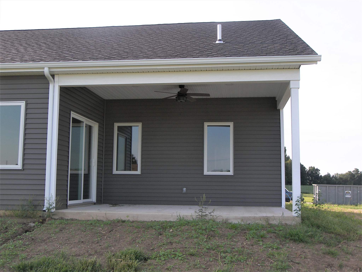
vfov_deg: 33.6
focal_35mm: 43
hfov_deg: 43.9
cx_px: 181
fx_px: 450
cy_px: 136
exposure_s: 1/320
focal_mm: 8.9
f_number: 3.6
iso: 50
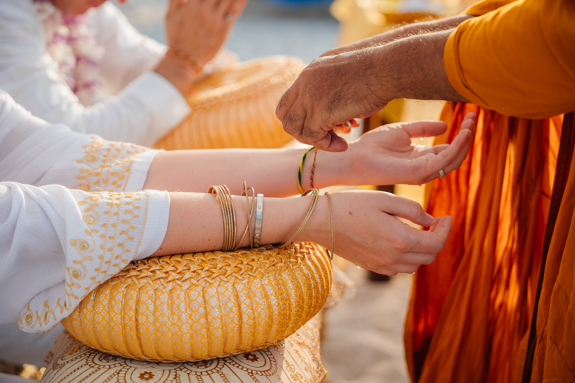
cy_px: 192
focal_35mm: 70
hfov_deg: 28.8
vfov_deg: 19.5
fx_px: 1118
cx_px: 288
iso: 200
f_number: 2.8
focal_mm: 70
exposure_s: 1/500
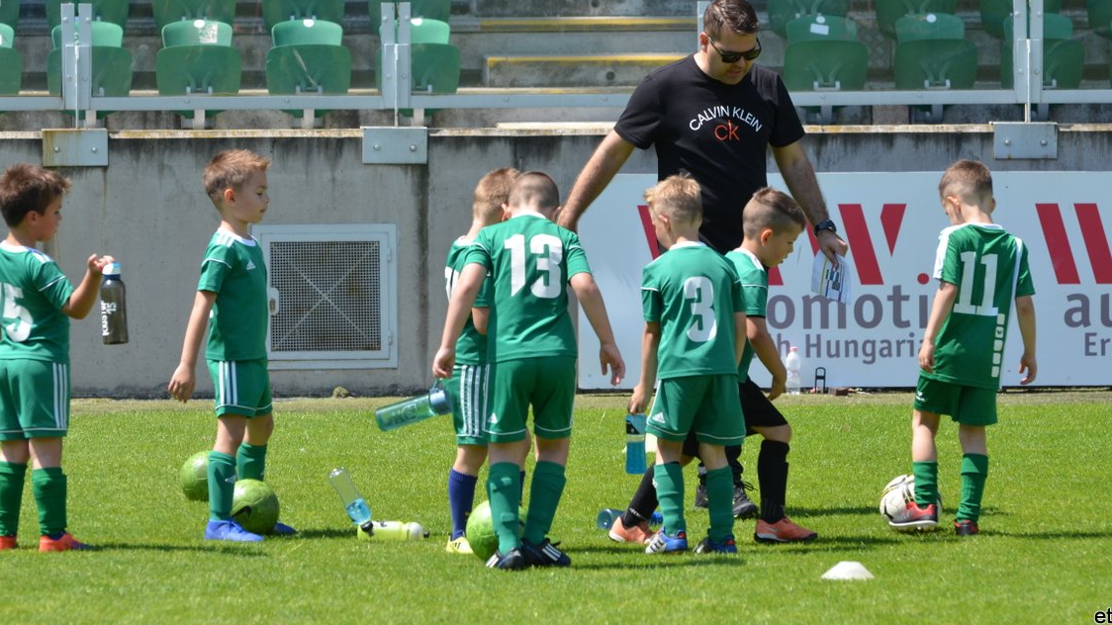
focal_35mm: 260
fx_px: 7653
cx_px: 589
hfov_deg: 8.3
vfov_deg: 4.7
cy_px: 260
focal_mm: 155
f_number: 5.6
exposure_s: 1/500
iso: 200
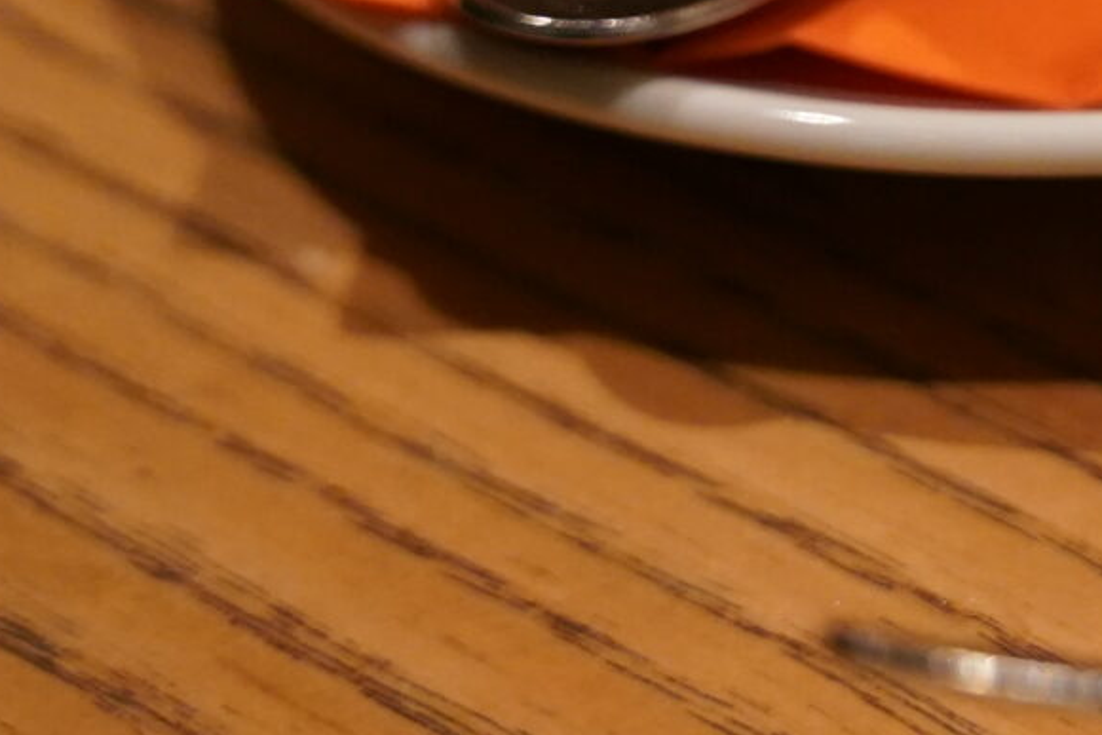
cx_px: 1949
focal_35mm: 181
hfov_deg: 10.7
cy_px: -500
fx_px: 5555
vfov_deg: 7.4
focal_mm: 41.1
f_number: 2.8
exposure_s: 1/160
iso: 4000
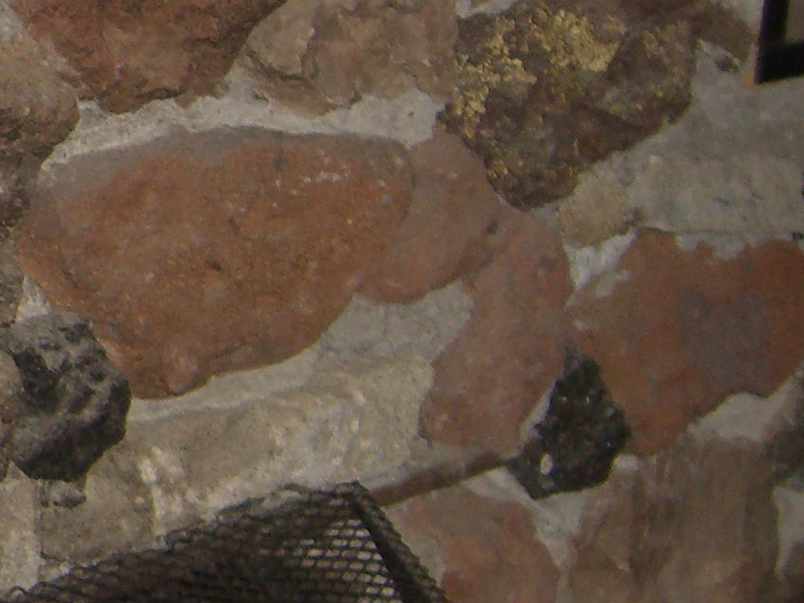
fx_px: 3182
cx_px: -527
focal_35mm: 137
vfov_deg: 10.7
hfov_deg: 13.3
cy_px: 19
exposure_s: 1/60
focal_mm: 7.9
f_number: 2.8
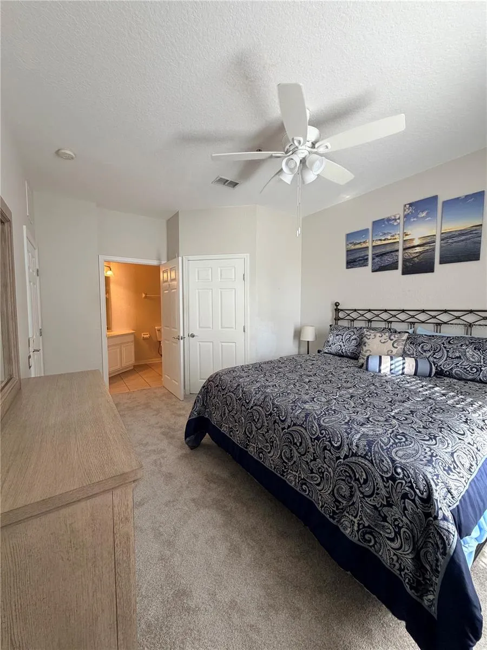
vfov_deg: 102.1
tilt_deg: -3.6
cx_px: 244
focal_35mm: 14
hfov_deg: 85.7
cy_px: 325
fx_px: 263
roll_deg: +0.4
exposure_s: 1/120
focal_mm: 2.22
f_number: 2.2
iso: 200
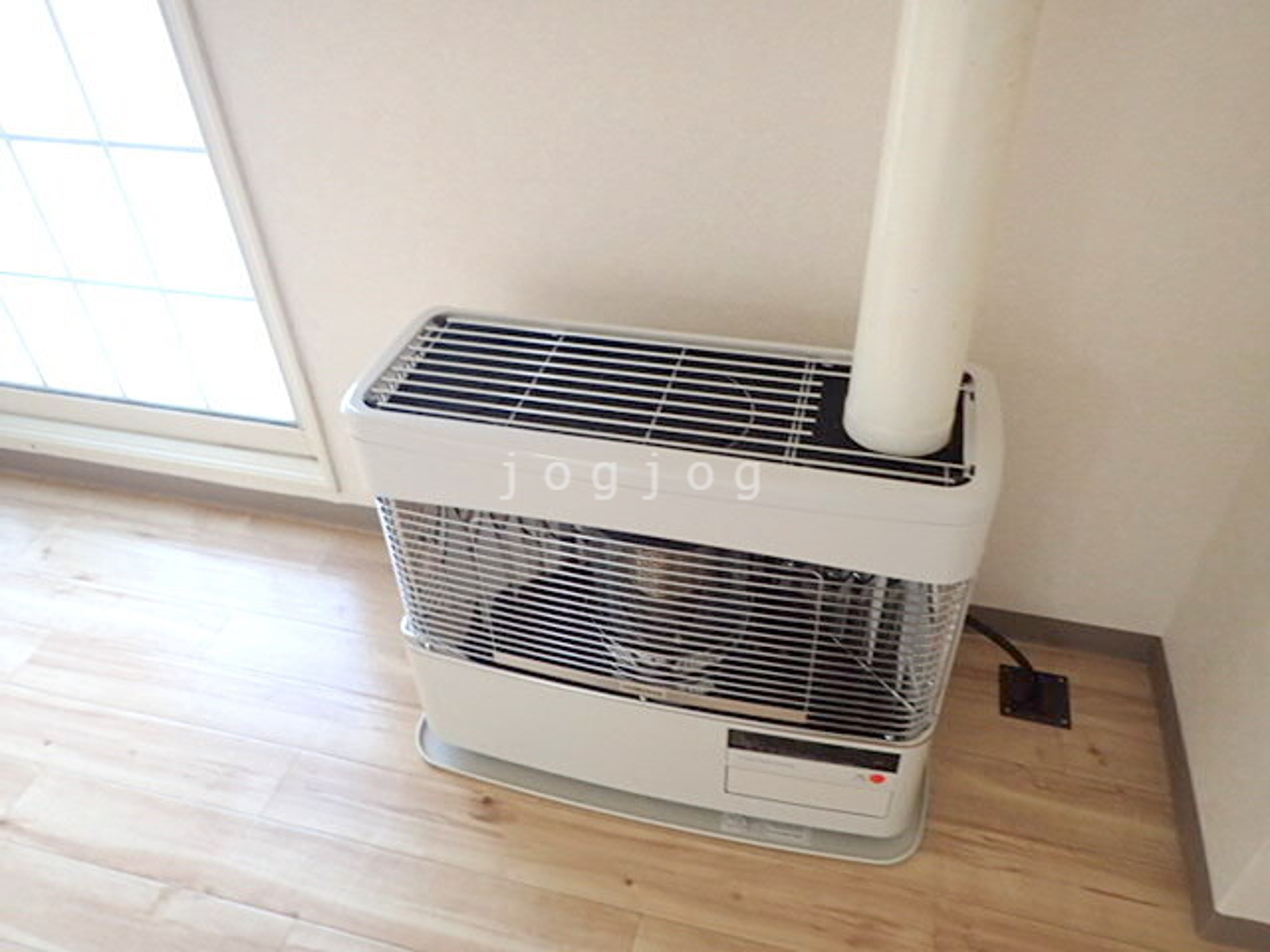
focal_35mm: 25
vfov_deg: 54.9
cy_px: 476
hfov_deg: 69.4
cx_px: 635
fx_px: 917
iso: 160
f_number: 2
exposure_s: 1/60
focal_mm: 4.5
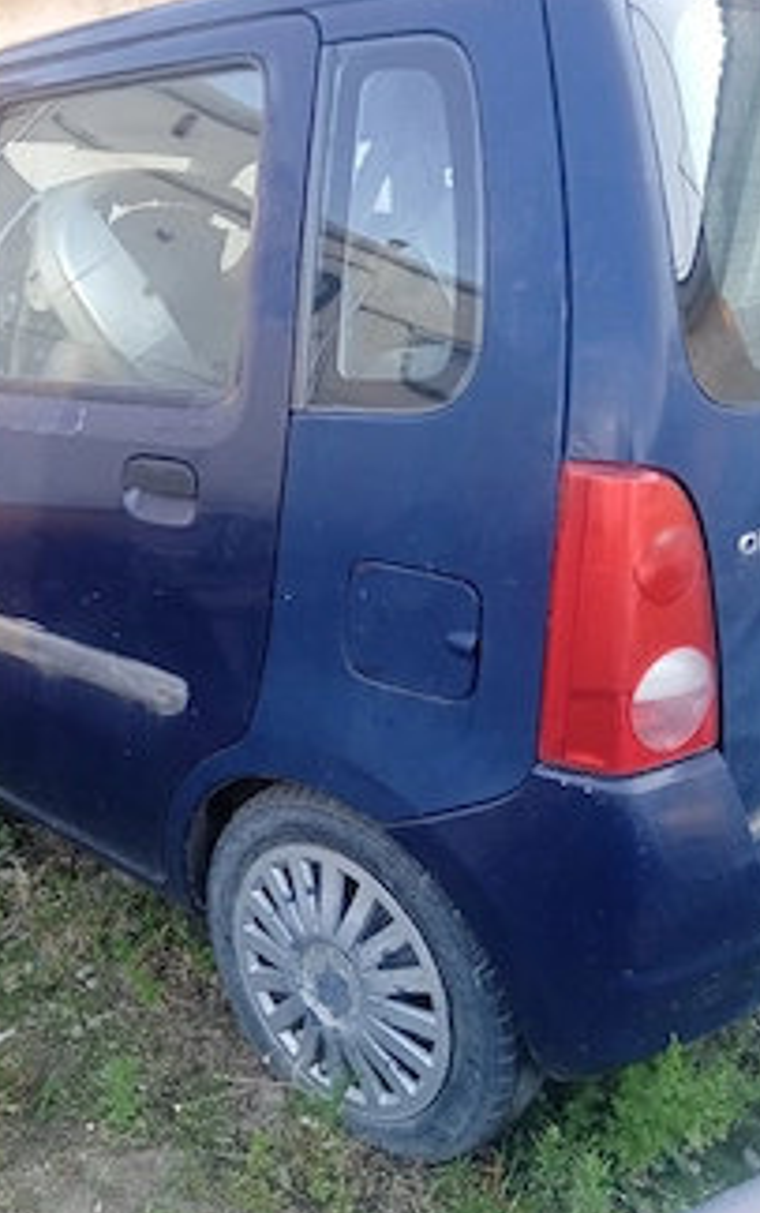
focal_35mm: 34
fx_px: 1125
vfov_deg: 56.7
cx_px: 236
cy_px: 610
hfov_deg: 36.8
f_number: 1.8
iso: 138
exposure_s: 1/101
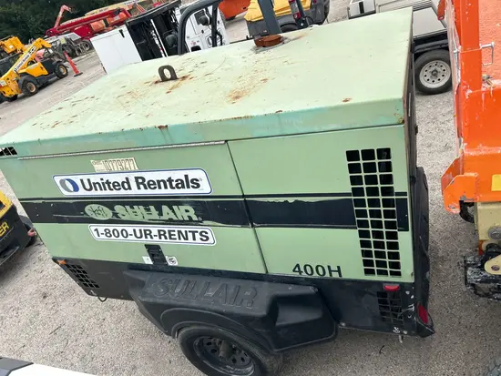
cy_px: 188
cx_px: 250
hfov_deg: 67.3
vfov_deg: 53.1
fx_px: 376
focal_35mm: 26
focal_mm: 5.7
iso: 50
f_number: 1.5
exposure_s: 1/2513
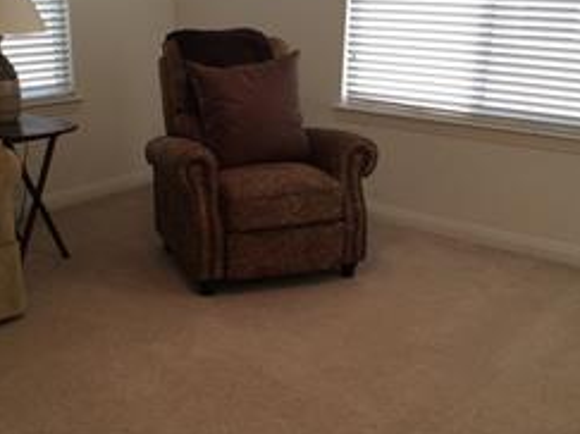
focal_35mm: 45
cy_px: 231
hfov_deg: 42.1
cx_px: 270
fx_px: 754
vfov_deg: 32.1
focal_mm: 3.3
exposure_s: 1/60
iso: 40
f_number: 2.4
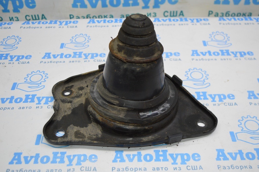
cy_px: 86
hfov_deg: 42.4
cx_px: 130
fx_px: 334
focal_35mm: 46
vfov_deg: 28.9
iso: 400
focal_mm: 31
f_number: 4.2
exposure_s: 1/60
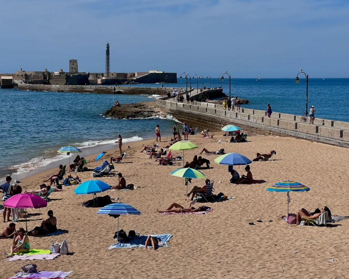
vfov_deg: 19.0
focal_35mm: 81
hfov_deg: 23.6
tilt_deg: -3.9
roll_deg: -0.9
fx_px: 837
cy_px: 140
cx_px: 162
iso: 32
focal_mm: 9
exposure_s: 1/1698
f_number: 2.8
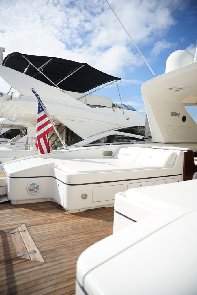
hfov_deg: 53.1
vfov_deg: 73.7
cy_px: 148
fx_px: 197
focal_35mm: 24
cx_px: 98
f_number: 2.8
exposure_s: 1/1600
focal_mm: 24
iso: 100
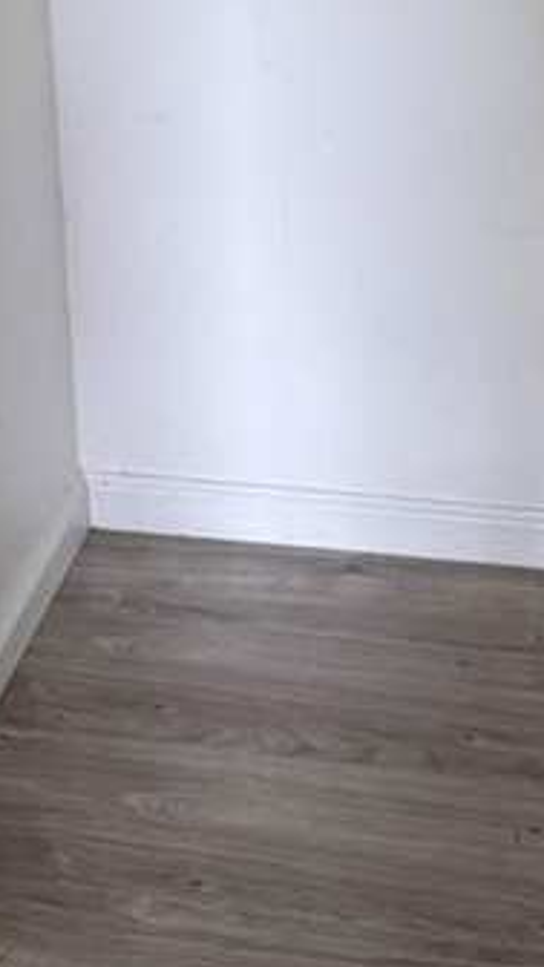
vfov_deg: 22.3
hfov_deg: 14.5
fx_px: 2128
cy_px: -363
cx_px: 201
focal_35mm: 83
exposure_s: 1/77
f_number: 1.78
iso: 200
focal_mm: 6.76
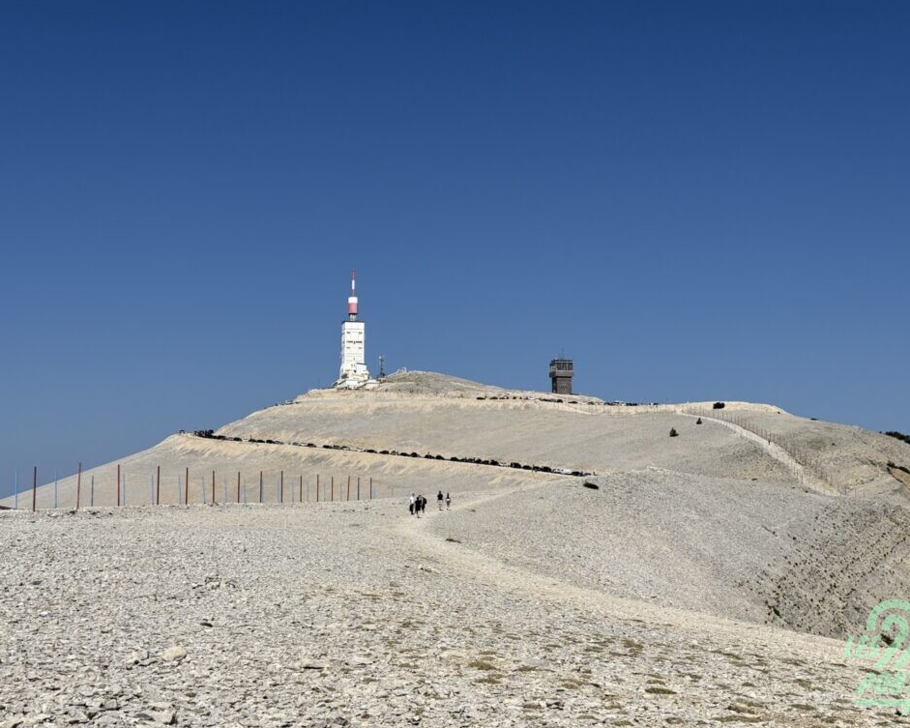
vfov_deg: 29.7
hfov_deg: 36.7
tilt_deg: +6.5
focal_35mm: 51
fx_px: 1374
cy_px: 360
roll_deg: +0.1
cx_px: 465
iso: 64
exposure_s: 1/11364
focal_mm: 6.76
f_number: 1.78
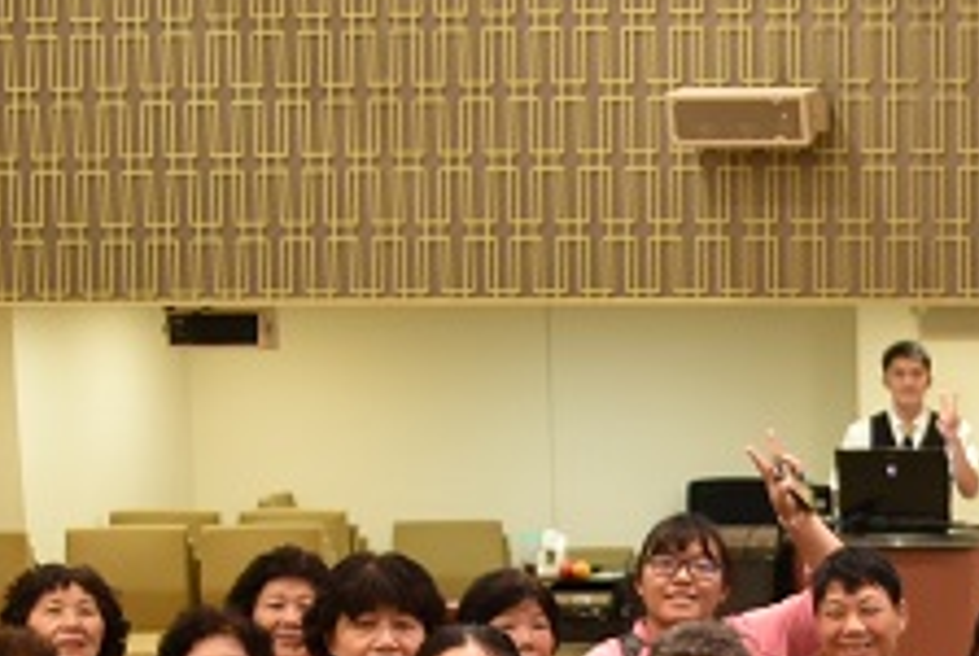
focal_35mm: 124
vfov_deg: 10.8
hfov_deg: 14.9
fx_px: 3376
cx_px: 1597
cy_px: 837
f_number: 3.5
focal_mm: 28
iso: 720
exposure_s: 1/30
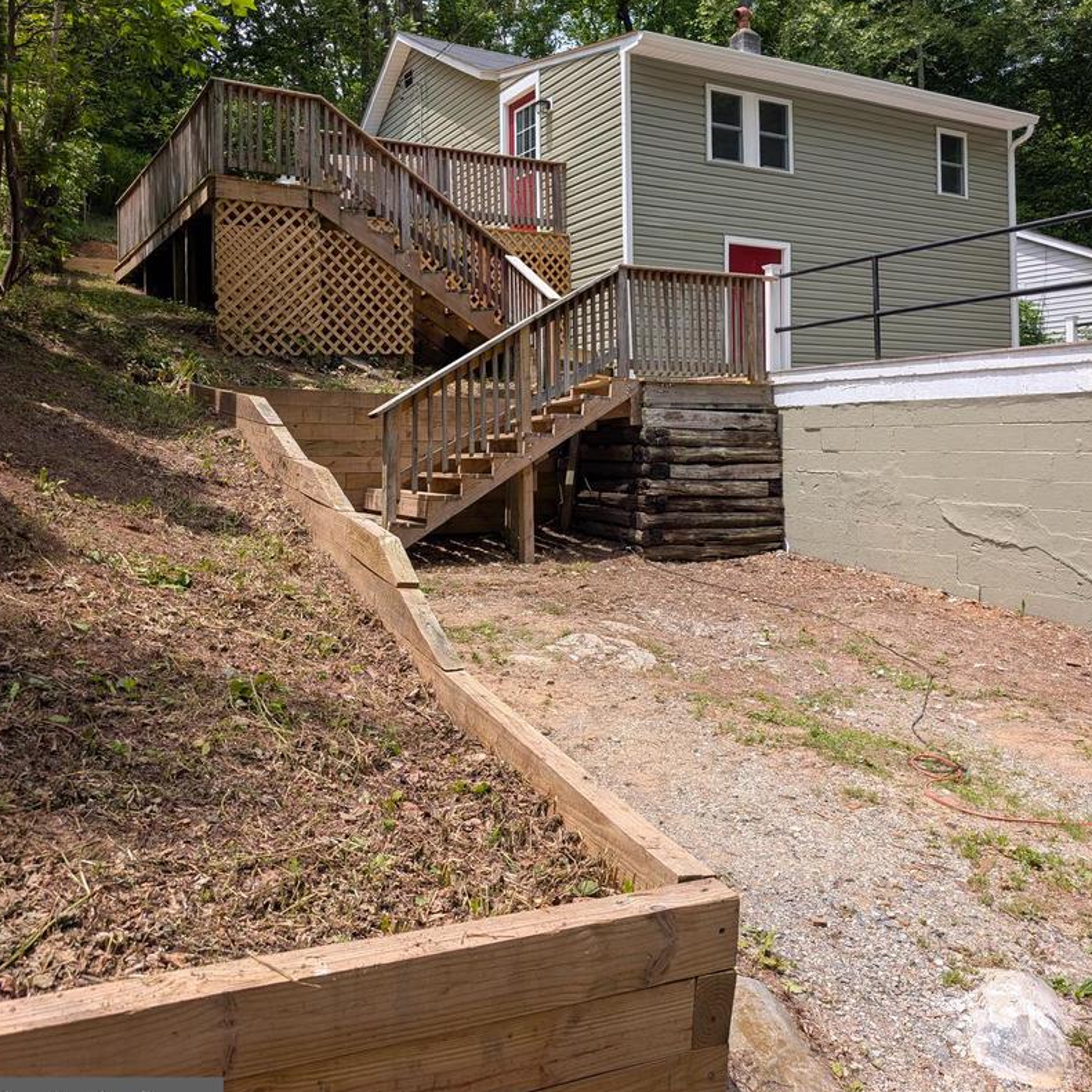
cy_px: 411
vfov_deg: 55.0
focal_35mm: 29
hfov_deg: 55.6
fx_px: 1035
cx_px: 542
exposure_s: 1/611
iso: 19
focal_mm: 6.9
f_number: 1.68
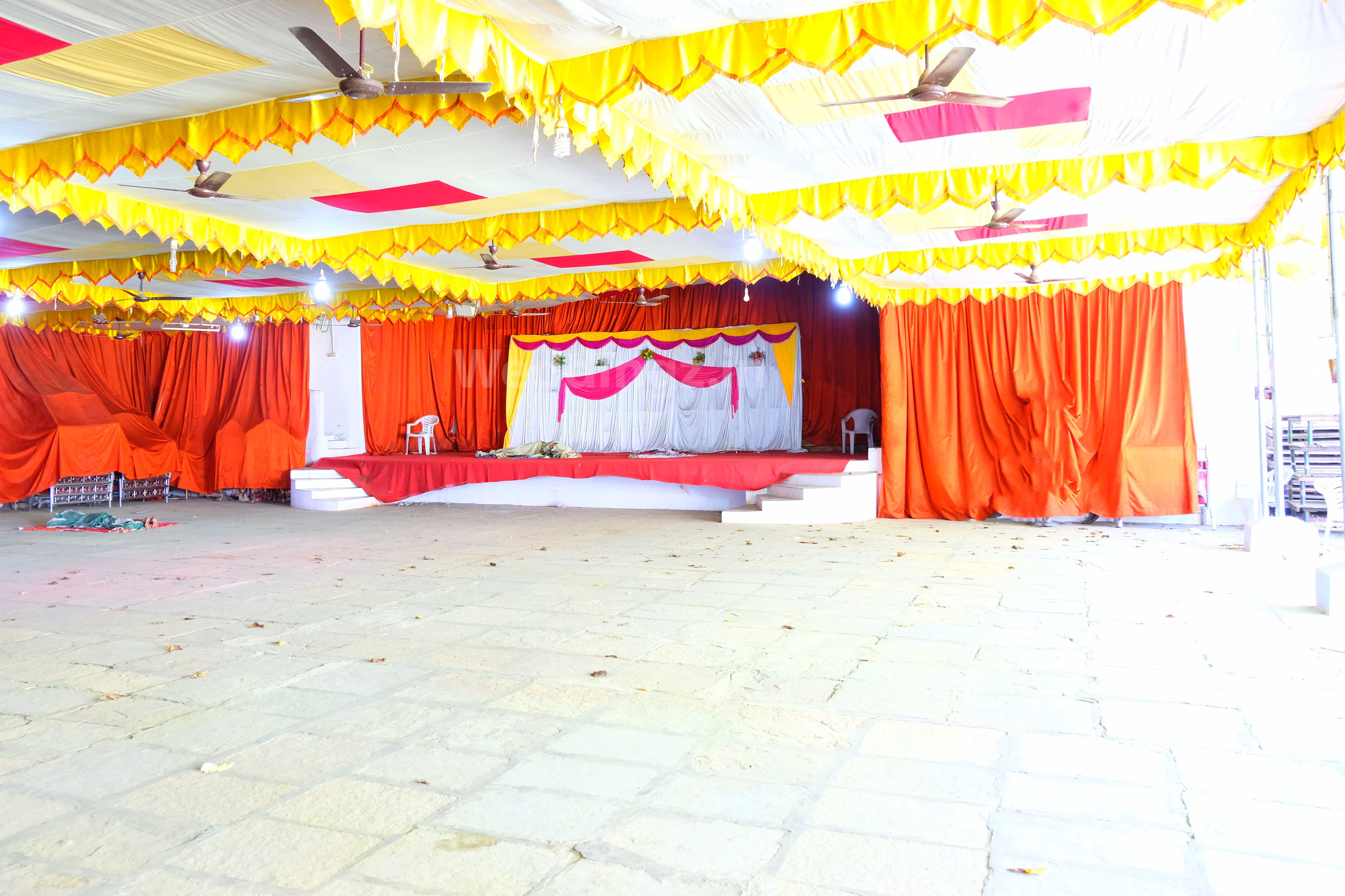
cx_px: 609
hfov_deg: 63.5
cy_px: 374
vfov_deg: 44.8
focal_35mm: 29
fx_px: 1083
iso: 640
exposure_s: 1/10
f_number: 4
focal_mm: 16
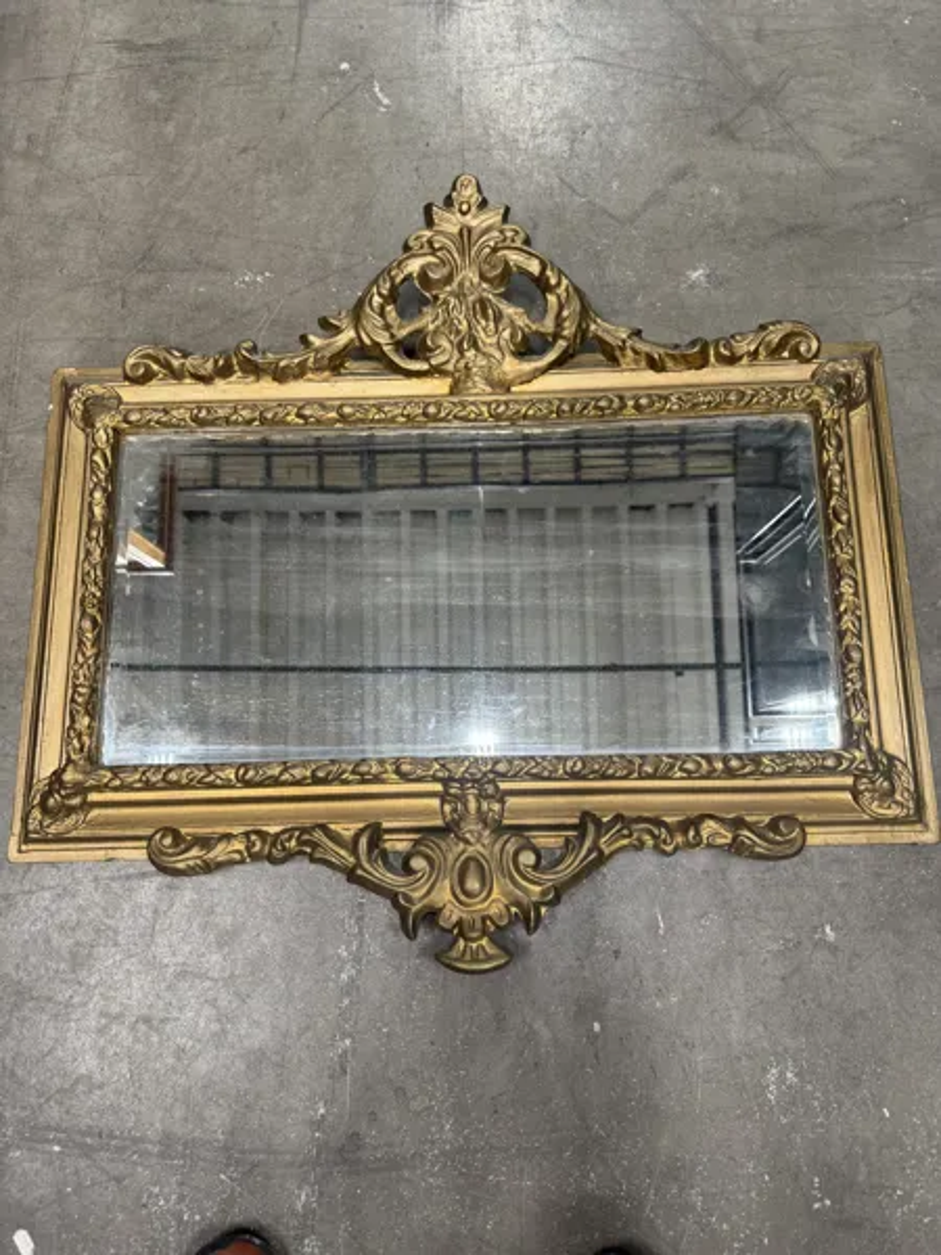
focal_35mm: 24
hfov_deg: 56.8
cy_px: 628
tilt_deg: -73.9
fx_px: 870
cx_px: 470
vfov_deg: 71.6
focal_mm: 6.76
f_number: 1.78
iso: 100
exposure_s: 1/100
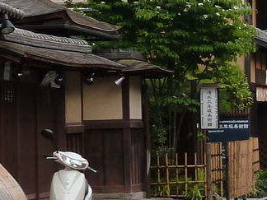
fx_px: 1982
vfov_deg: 5.8
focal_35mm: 257
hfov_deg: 7.5
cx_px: 457
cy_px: 172
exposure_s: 1/40
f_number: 3.8
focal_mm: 8.5
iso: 125
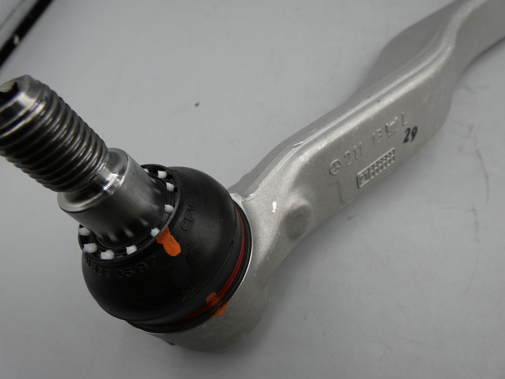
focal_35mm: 21
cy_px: 190
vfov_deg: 63.4
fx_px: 306
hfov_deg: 79.0
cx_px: 252
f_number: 2.8
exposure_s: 1/80
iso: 80
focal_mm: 3.7
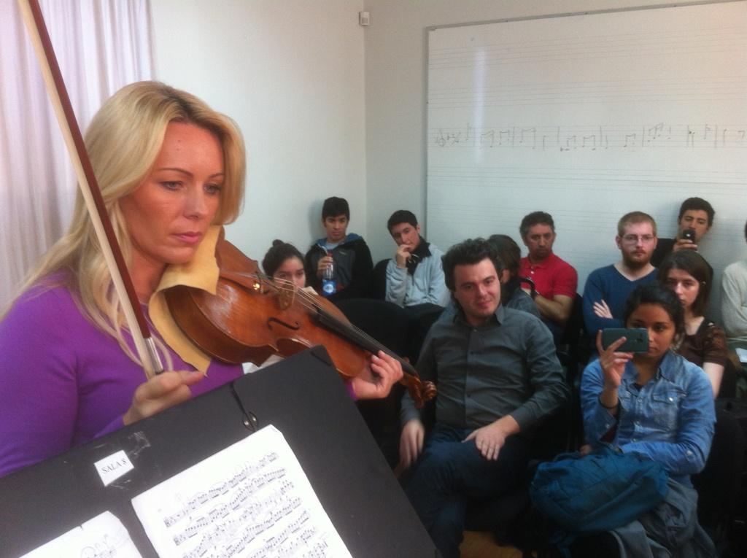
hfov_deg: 52.7
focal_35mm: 35
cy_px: 279
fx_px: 754
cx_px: 374
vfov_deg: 40.6
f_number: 2.8
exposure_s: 1/15
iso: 125
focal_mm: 3.85
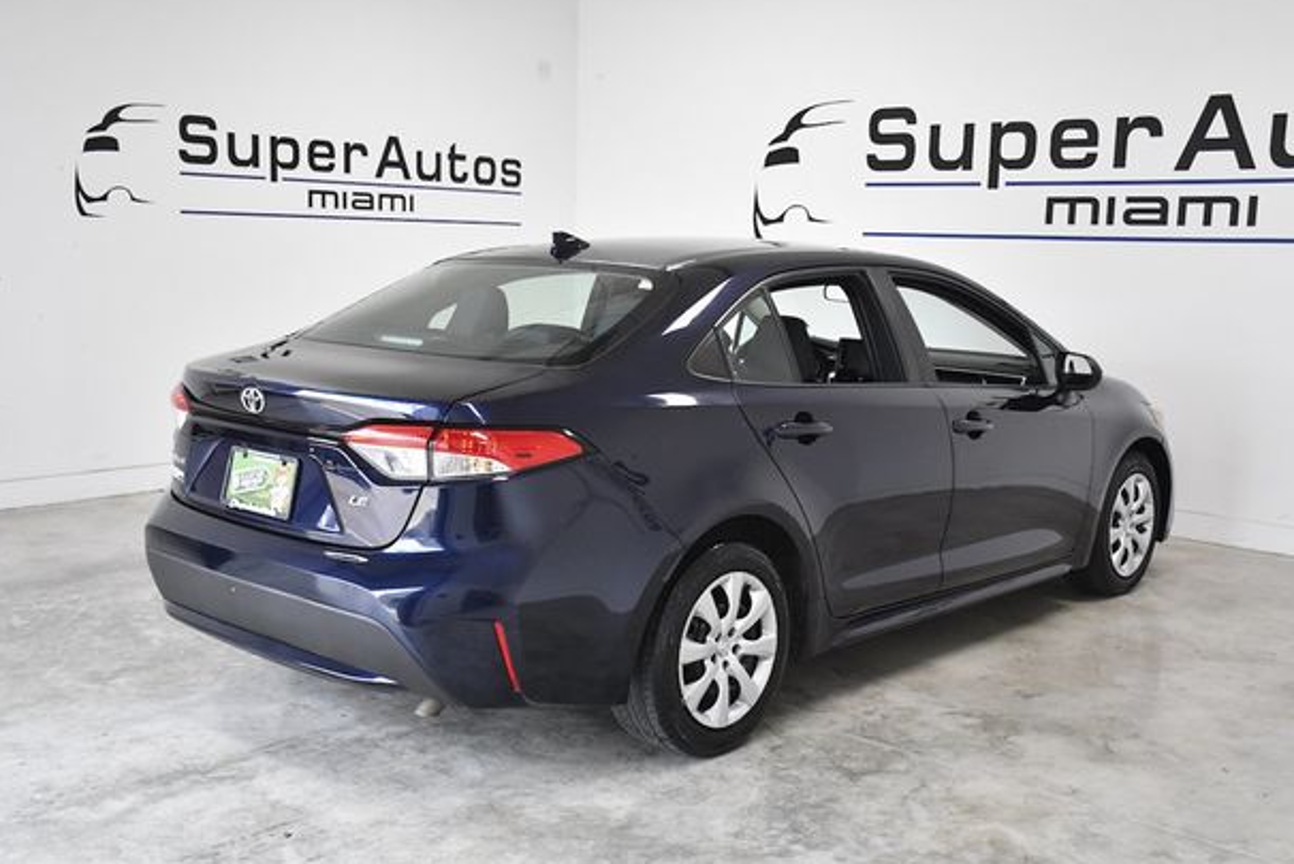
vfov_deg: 35.1
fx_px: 1367
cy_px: 441
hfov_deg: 50.7
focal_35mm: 38
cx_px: 662
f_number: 3.8
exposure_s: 1/1250
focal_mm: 24
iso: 2500
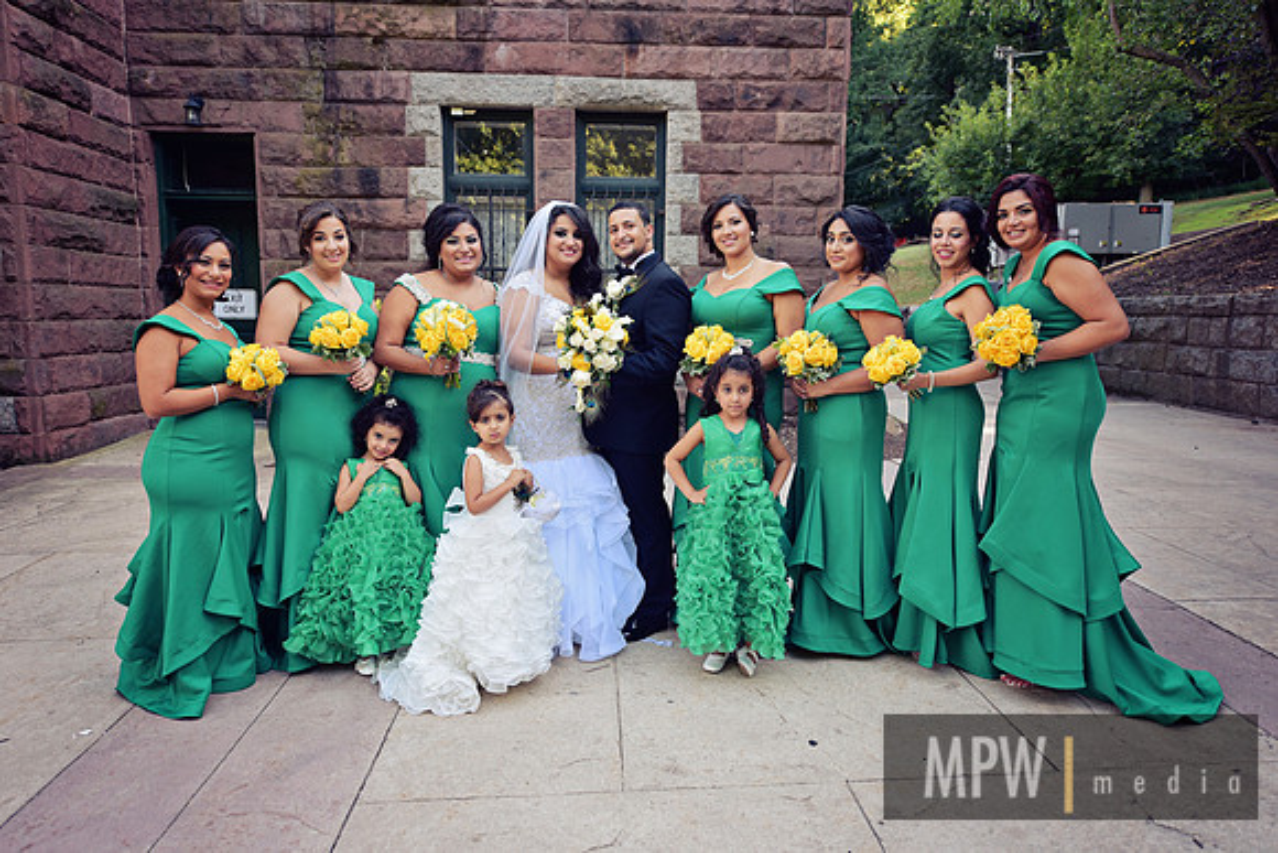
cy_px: 426
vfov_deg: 53.2
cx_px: 639
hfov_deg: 73.7
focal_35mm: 24
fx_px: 852
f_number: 3.2
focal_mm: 24
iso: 200
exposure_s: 1/200
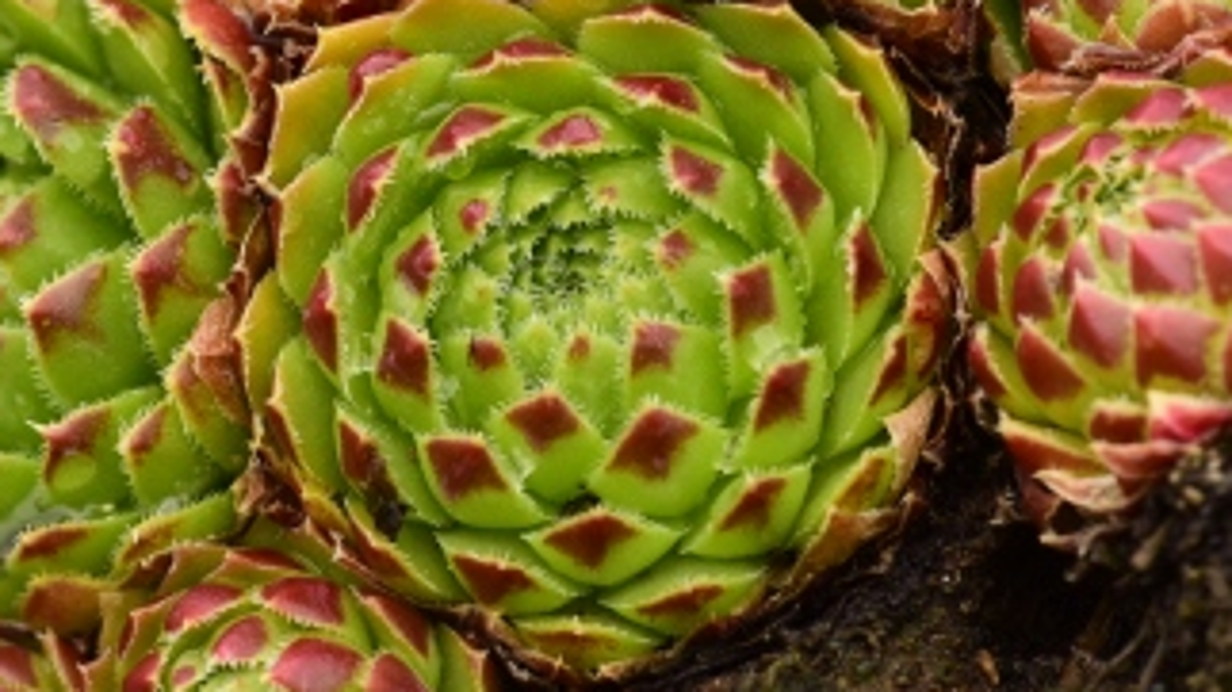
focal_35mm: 273
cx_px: 57
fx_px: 8917
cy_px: 8
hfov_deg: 7.9
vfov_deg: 4.4
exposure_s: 1/160
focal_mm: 105
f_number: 13
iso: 1250
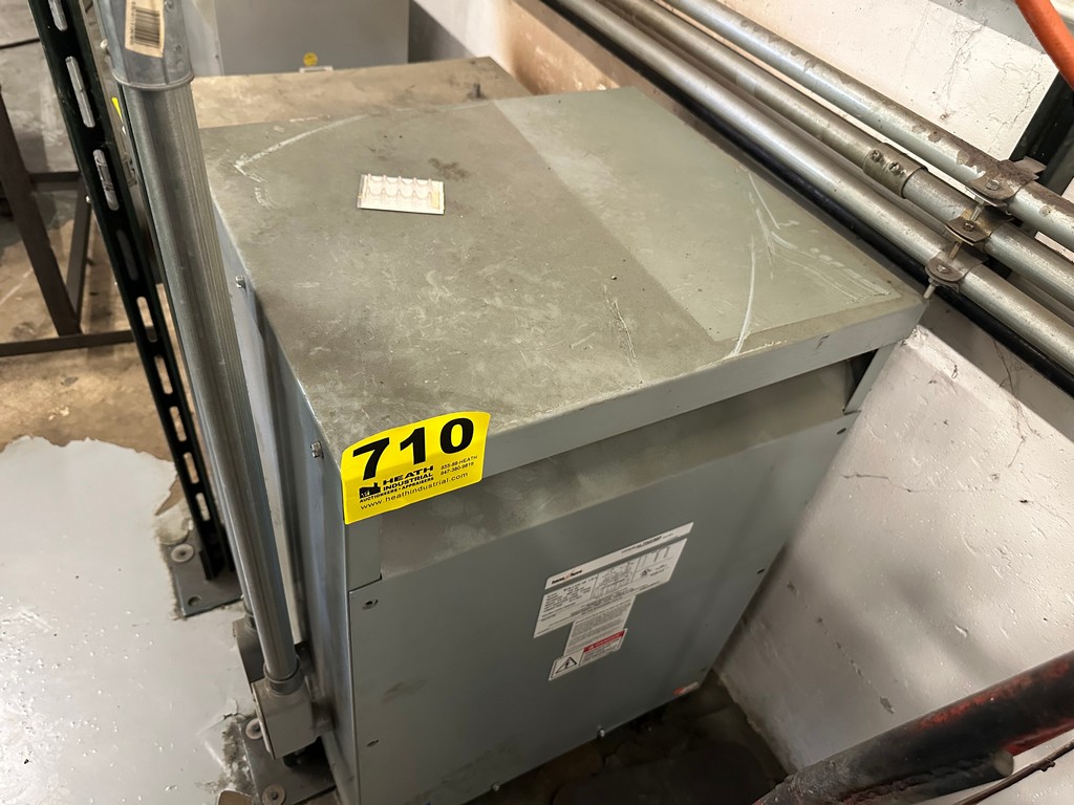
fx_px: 745
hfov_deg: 71.6
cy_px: 402
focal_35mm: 24
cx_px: 537
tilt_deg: -42.4
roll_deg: -9.4
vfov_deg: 56.8
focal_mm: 6.86
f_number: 1.78
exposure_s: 1/60
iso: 800
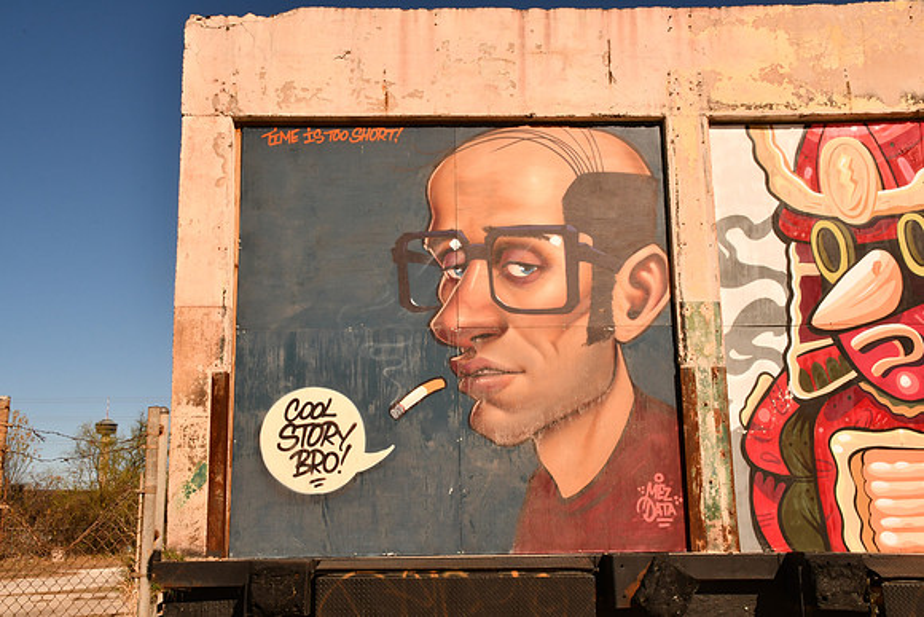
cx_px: 462
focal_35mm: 39
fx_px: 1001
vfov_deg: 34.2
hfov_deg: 49.5
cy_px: 308
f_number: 22
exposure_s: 1/400
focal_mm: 26
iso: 400
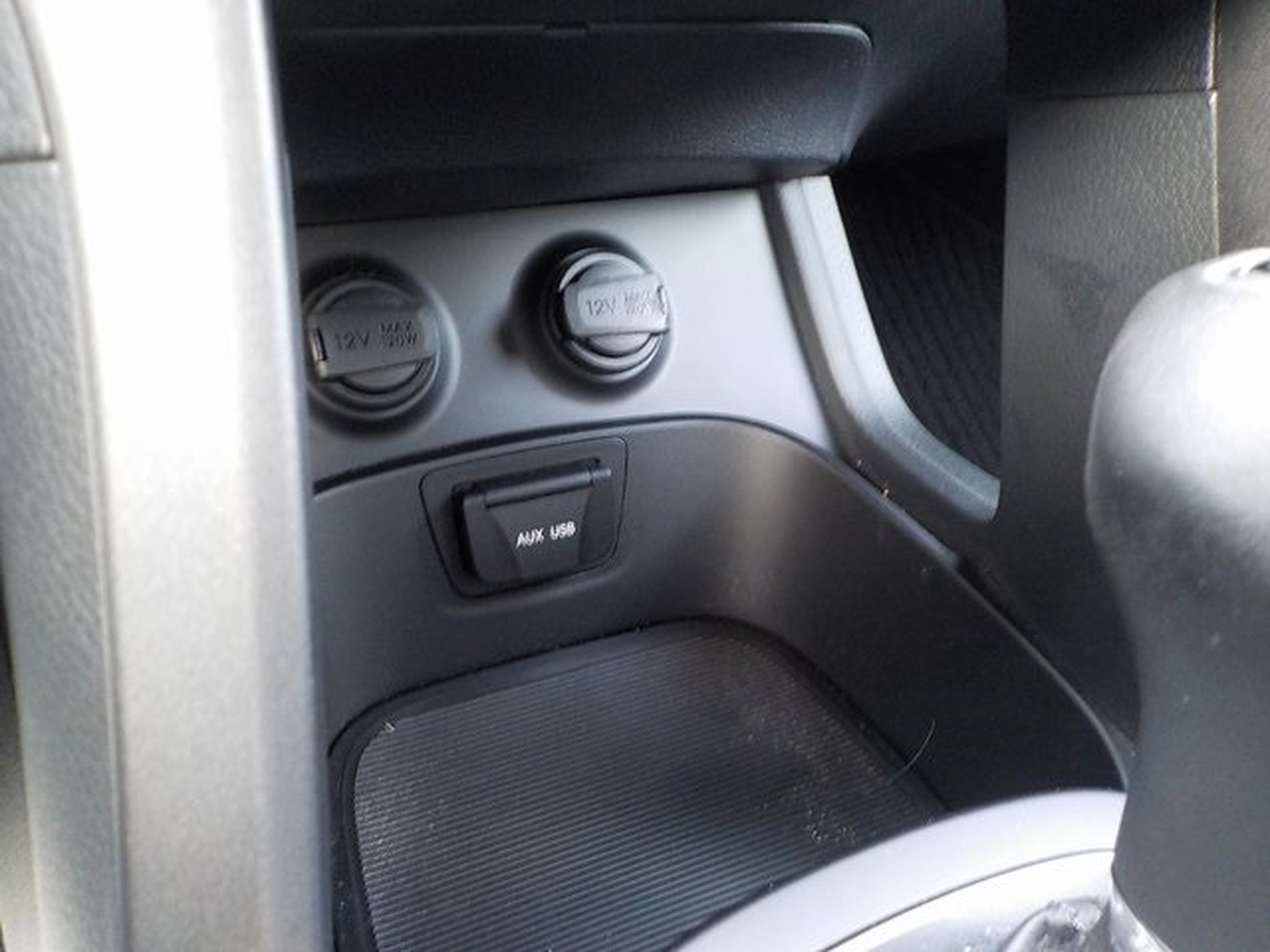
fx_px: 1101
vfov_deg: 46.8
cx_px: 635
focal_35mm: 30
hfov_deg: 60.0
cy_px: 476
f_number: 3.3
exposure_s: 1/20
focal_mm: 4.1
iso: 400
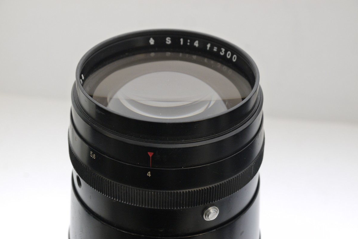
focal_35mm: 88
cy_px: 129
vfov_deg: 15.5
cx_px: 179
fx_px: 875
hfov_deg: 23.1
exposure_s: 1/10
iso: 400
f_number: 10
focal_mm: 42
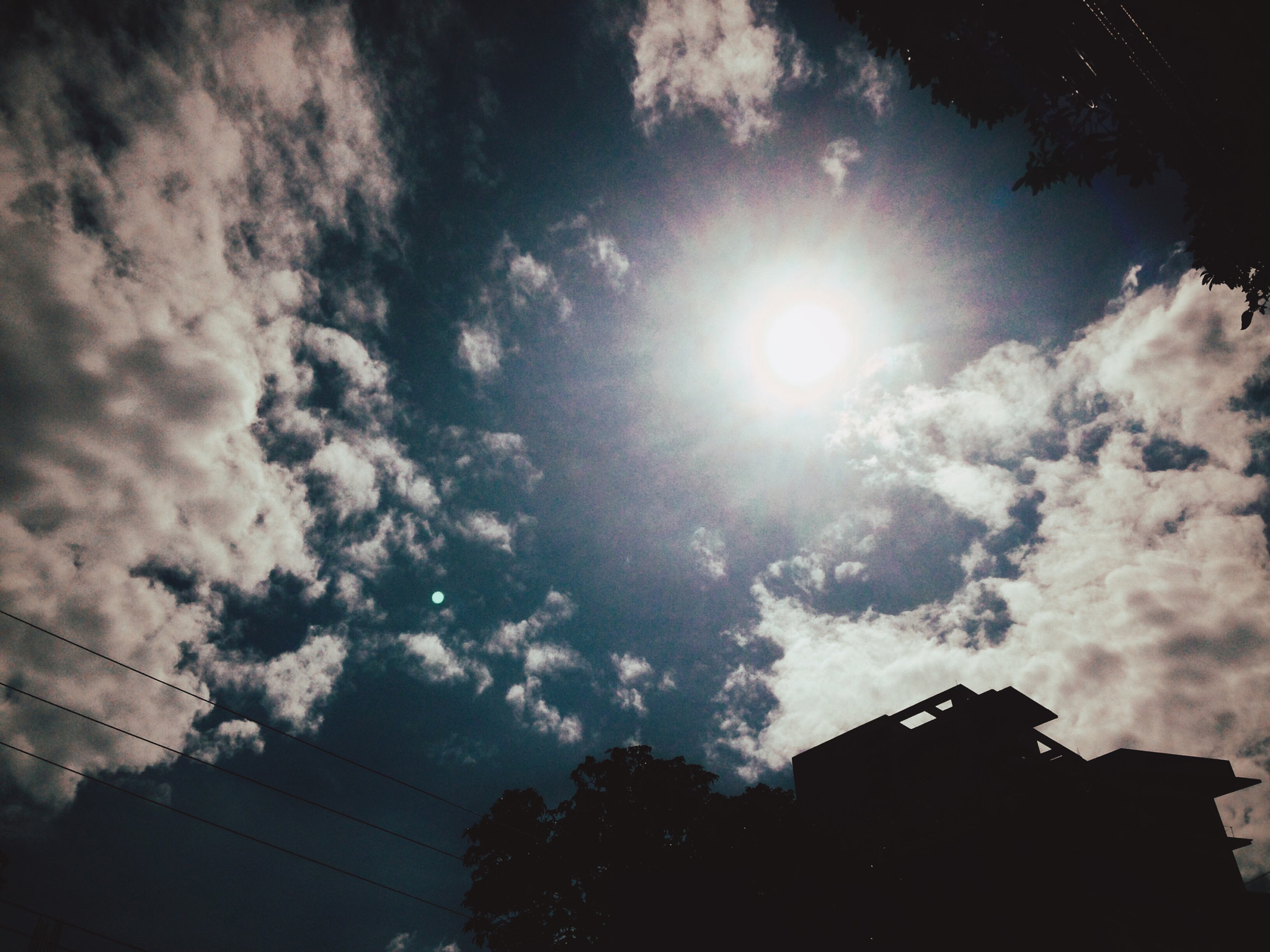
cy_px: 476
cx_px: 635
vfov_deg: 42.9
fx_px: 1211
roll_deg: +0.3
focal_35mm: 33
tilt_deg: +42.3
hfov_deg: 55.4
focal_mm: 4.12
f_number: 2.4
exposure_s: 1/27778
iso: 50
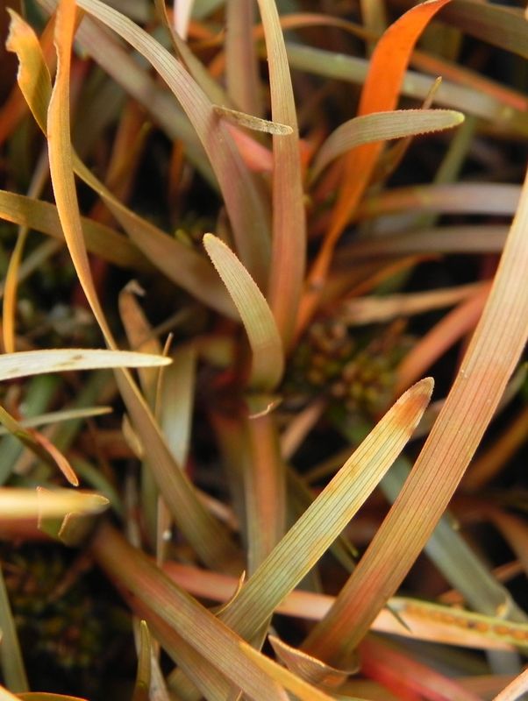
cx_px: 264
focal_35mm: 66
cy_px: 350
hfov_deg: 22.3
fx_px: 1339
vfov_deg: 29.4
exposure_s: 1/40
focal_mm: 11.8
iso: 160
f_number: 3.5
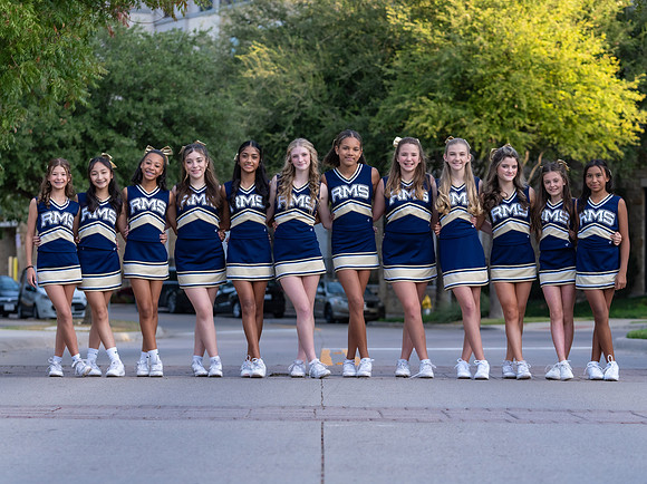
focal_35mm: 129
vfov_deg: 11.4
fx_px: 2416
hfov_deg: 15.2
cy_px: 247
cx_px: 353
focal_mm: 95
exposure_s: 1/500
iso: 500
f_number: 4
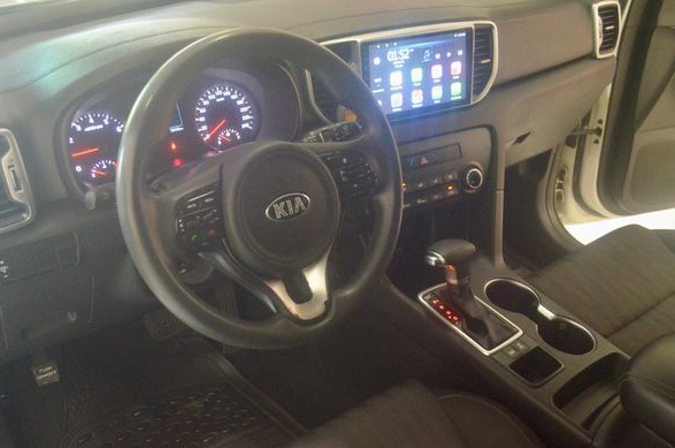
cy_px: 214
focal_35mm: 36
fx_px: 674
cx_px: 316
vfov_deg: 36.7
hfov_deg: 53.2
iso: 2800
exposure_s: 1/30
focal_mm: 22
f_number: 3.8
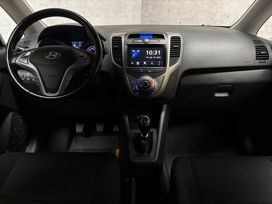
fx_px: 204
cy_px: 102
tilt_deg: -24.7
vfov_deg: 53.1
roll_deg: +1.9
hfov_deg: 67.3
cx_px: 136
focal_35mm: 26
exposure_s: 1/60
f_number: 1.6
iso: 500
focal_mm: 5.96
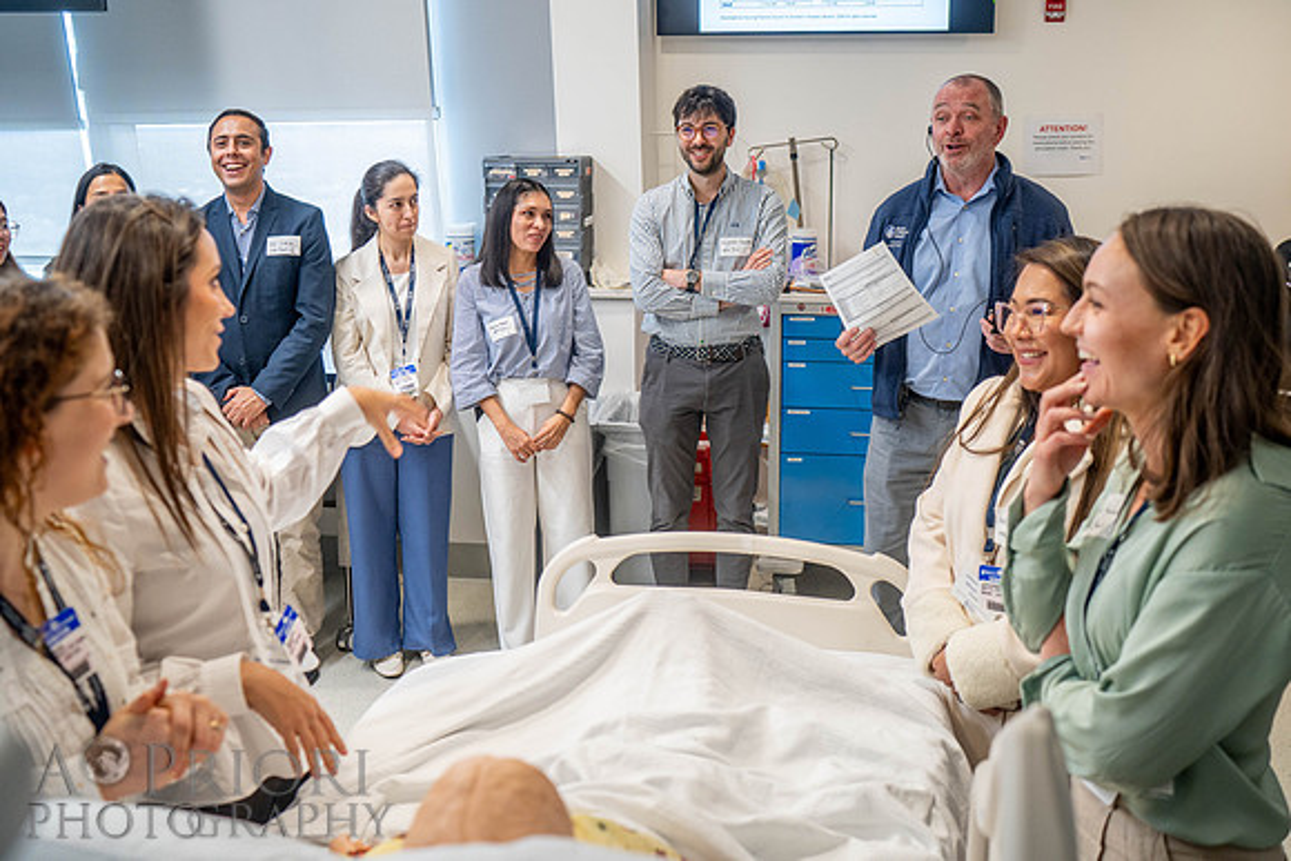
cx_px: 691
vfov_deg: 34.4
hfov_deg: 49.8
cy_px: 400
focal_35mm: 39
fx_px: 1389
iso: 800
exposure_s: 1/200
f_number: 3.2
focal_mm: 35
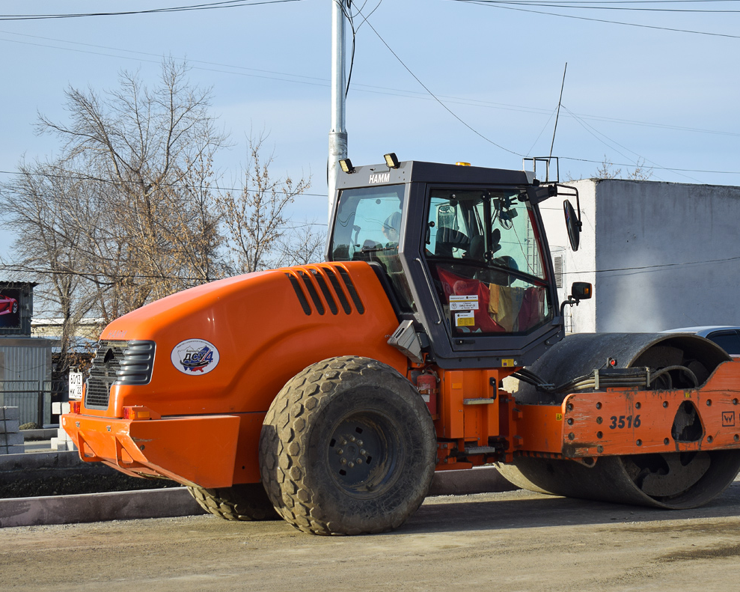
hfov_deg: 23.2
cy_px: 293
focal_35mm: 82
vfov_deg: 18.7
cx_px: 445
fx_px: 1796
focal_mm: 48
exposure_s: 1/320
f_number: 5.6
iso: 100
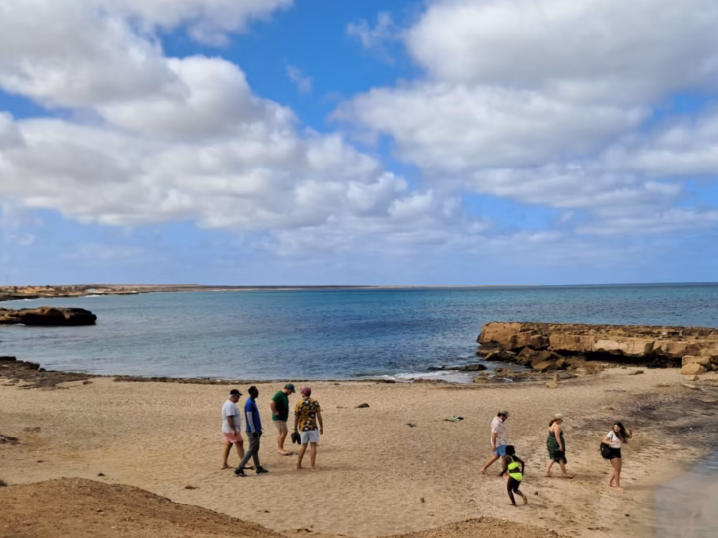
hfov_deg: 48.8
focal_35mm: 38
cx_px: 416
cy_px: 336
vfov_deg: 37.5
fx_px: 788
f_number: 1.8
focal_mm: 4
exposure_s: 1/782
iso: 50
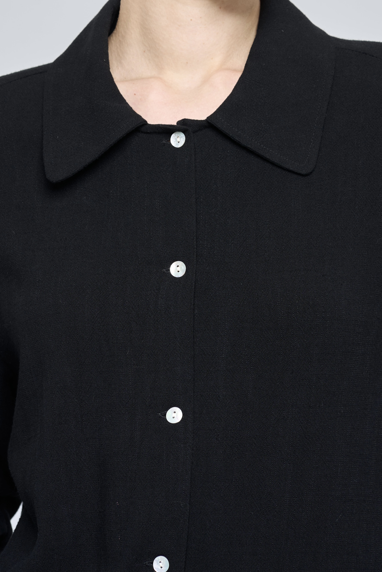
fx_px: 1353
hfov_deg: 16.1
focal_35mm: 85
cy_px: 286
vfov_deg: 23.9
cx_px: 191
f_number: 8
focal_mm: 85
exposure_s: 1/125
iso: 200
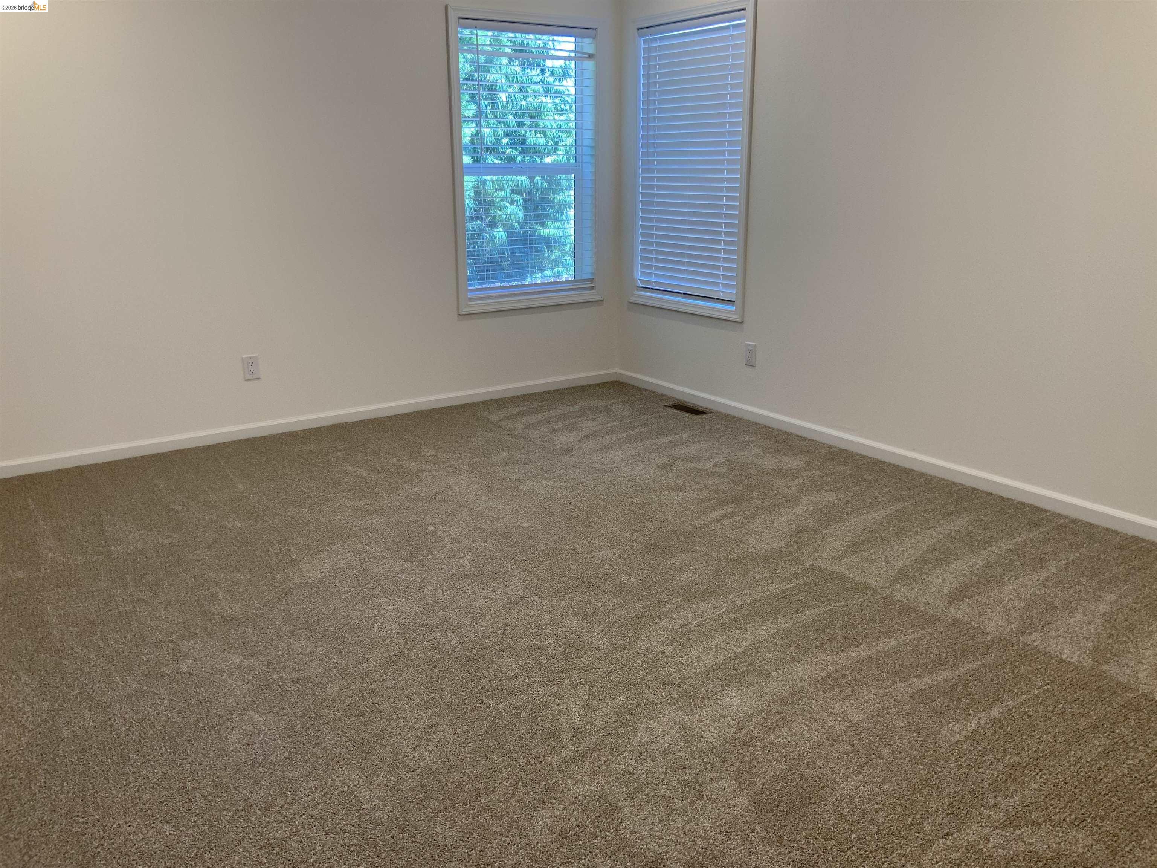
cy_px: 434
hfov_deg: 61.7
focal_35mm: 29
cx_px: 578
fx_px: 969
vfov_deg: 48.2
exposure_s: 1/60
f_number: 1.8
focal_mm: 3
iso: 40
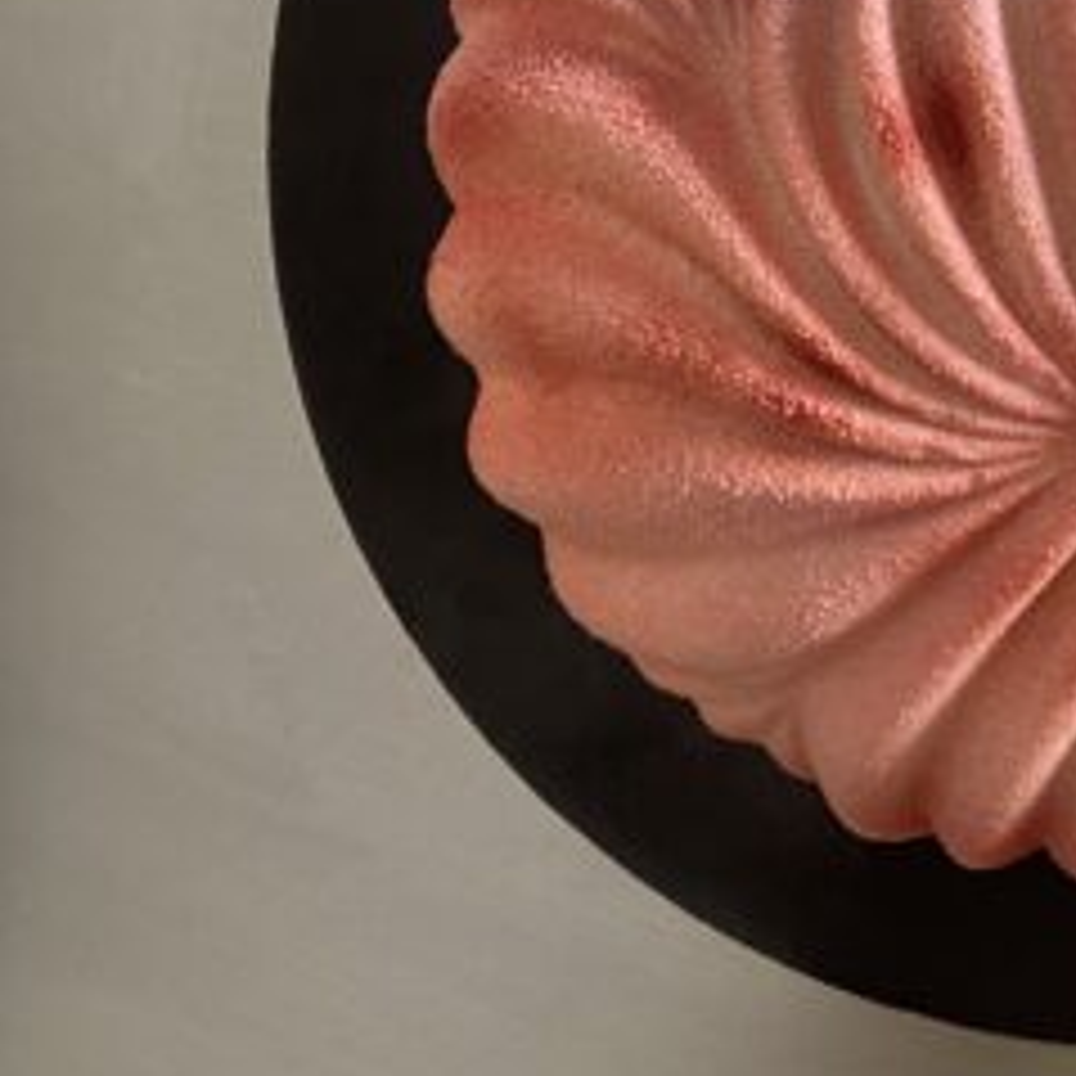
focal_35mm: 64
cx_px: 1245
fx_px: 2251
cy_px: 194
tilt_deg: -86.4
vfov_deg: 26.3
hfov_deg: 24.7
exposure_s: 1/60
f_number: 1.8
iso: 250
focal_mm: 4.25
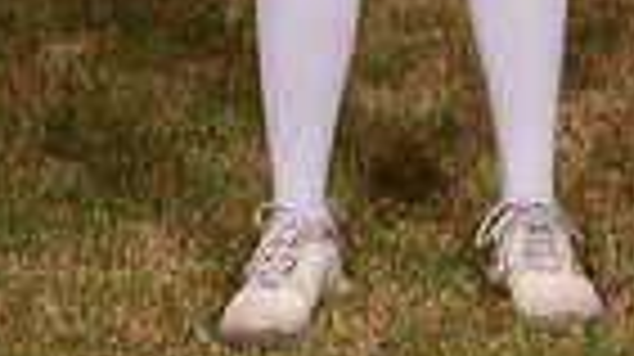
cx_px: 396
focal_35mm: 207
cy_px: -518
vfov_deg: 5.6
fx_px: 3477
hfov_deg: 10.4
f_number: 6.3
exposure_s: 1/320
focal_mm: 62
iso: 800
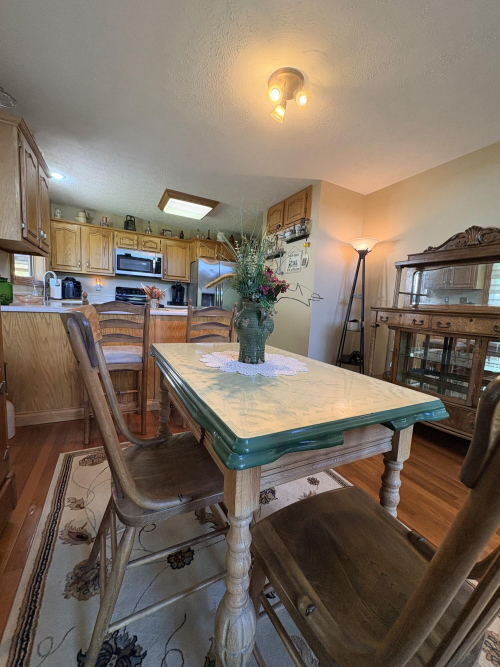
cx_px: 250
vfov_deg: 102.1
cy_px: 334
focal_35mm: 14
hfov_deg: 85.7
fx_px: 270
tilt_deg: -6.5
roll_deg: -3.4
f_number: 2.2
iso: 200
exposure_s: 1/60
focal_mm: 2.22
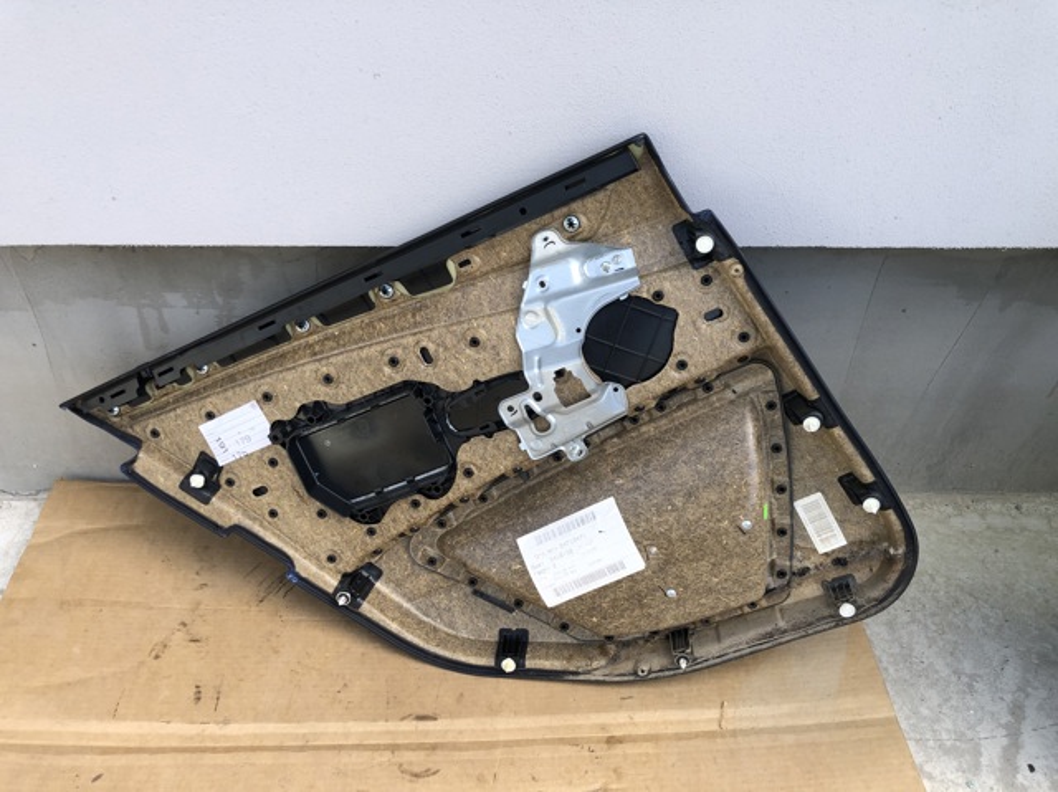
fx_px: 855
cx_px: 529
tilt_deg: -41.9
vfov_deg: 49.7
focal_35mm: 28
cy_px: 396
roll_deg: -2.0
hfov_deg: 63.5
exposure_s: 1/345
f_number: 1.8
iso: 20
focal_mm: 4
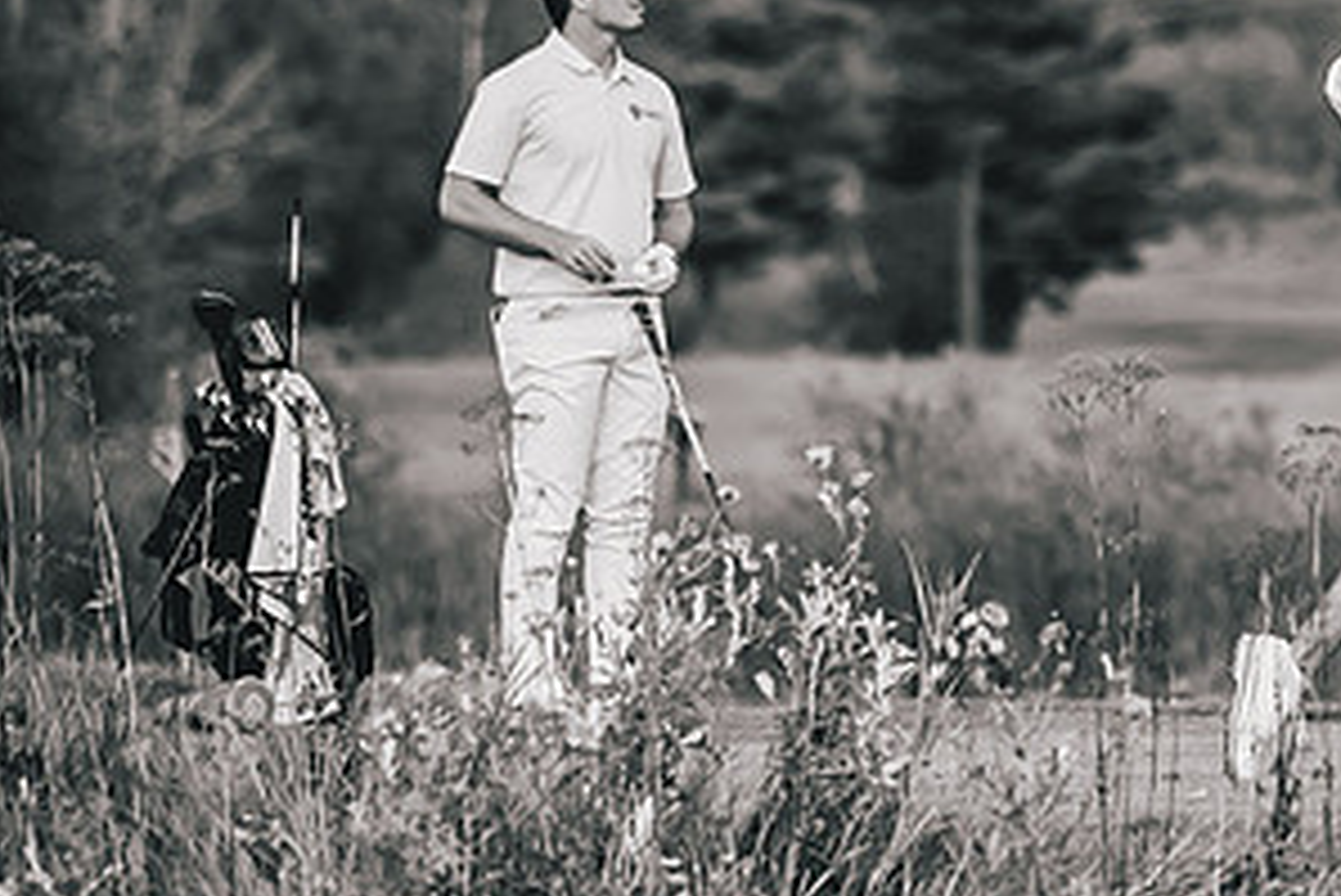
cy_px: 238
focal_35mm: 521
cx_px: 1349
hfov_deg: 4.0
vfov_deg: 2.6
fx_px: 19416
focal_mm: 150
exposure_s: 1/1250
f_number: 2.8
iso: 400
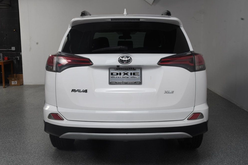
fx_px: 282
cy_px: 81
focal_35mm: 41
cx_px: 124
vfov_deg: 32.6
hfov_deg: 47.4
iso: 100
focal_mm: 27
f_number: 14
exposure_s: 1/160
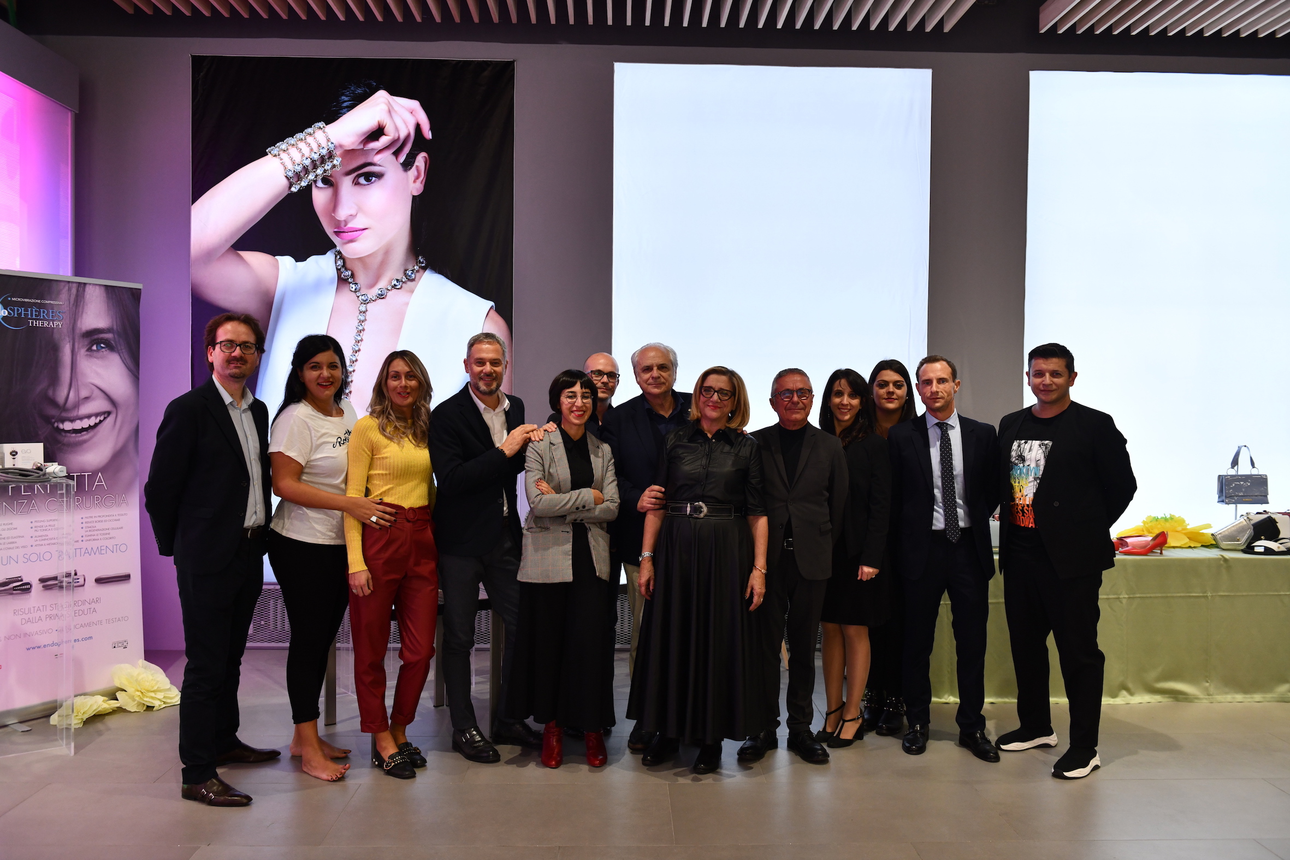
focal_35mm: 31
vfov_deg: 42.3
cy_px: 430
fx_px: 1111
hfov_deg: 60.3
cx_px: 645
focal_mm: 31
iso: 800
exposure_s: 1/200
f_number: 4.5
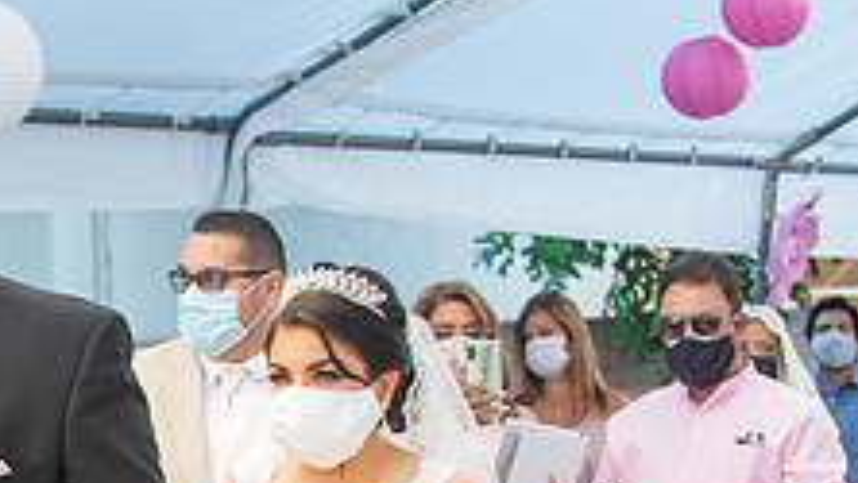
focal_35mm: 192
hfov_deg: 11.0
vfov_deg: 6.3
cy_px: 670
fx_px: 4369
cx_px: -186
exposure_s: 1/125
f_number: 5
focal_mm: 70
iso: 640
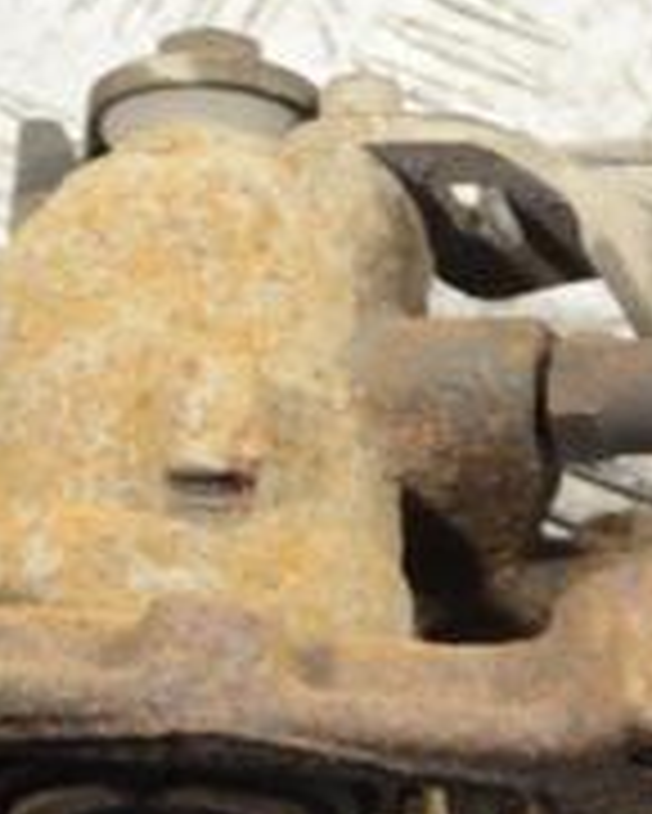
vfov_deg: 10.3
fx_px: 4507
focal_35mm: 187
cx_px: 189
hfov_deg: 8.3
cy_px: 697
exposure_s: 1/30
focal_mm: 40
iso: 320
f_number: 5.3
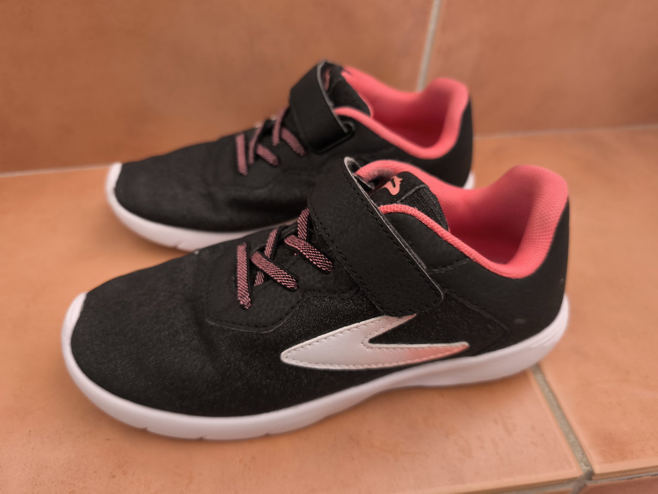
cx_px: 329
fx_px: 437
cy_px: 247
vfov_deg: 58.9
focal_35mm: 23
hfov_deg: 73.9
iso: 800
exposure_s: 1/33.3
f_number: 1.6
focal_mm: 6.57
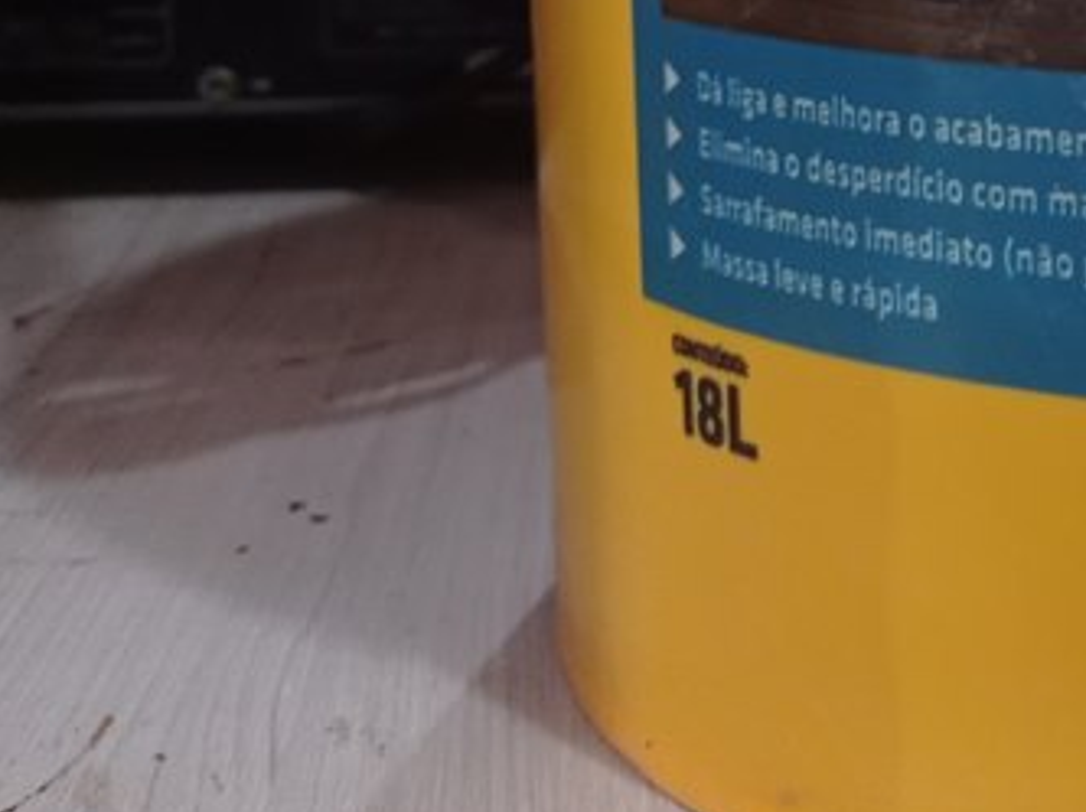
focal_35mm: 86
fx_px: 2695
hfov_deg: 20.6
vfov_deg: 16.1
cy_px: -293
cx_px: 1455
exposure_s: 1/30
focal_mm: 4.7
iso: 401
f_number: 1.79
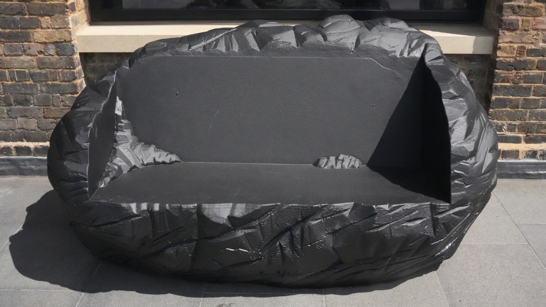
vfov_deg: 29.3
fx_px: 588
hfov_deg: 49.8
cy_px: 138
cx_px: 281
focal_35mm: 41
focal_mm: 34.5
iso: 12800
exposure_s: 1/4000
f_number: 22
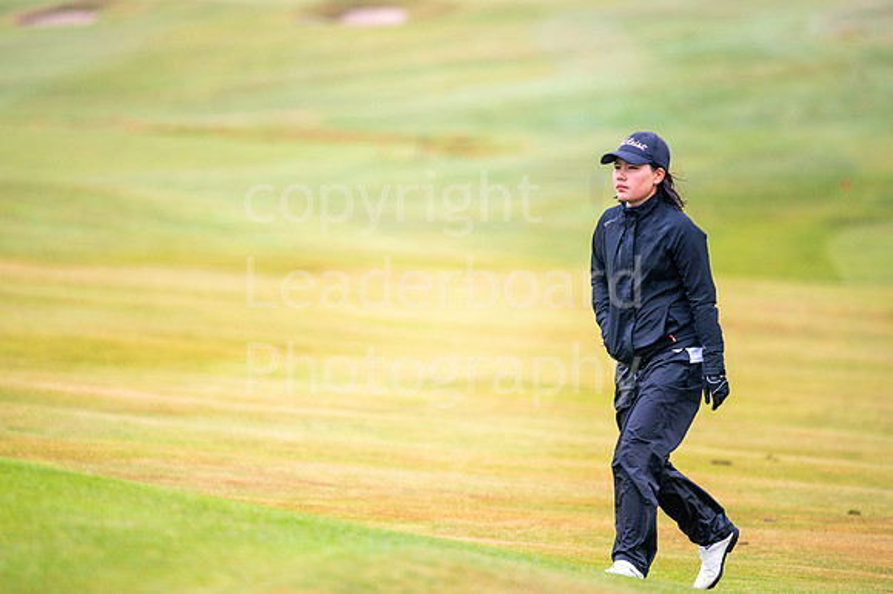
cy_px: 297
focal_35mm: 300
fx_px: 7437
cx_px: 446
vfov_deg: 4.6
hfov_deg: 6.9
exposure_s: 1/1600
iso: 500
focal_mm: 300
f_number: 4
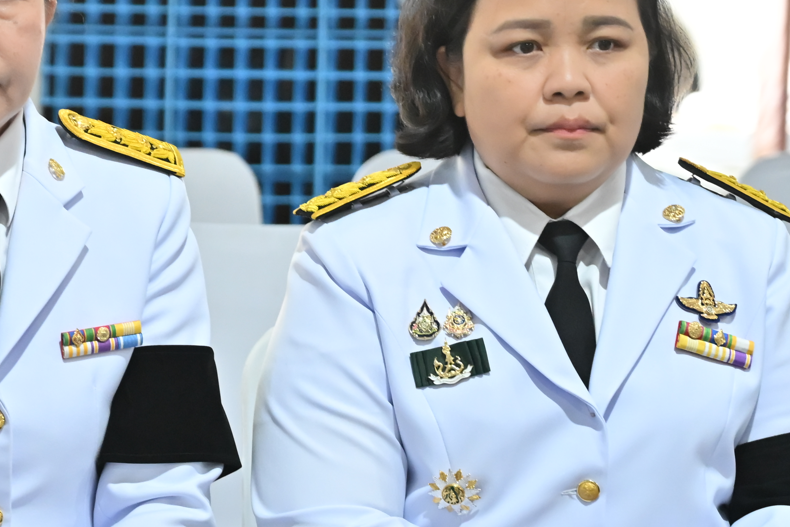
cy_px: 364
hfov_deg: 9.9
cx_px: -14
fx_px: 4520
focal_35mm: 206
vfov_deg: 6.7
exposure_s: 1/250
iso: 3200
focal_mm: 82
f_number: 4
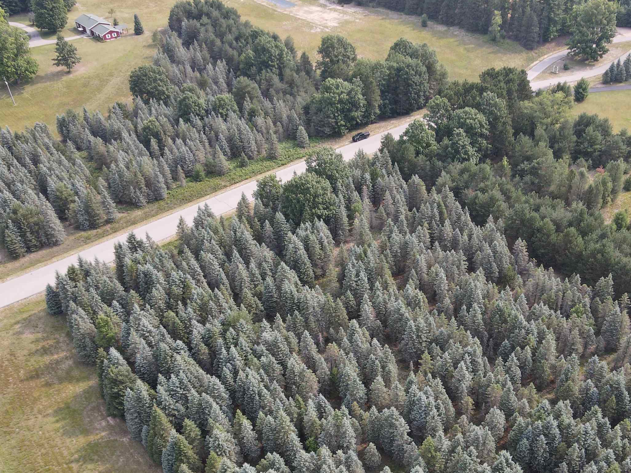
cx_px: 379
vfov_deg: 38.8
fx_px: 656
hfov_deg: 51.0
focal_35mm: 36
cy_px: 347
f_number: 2.8
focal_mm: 4.5
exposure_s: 1/200
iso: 110
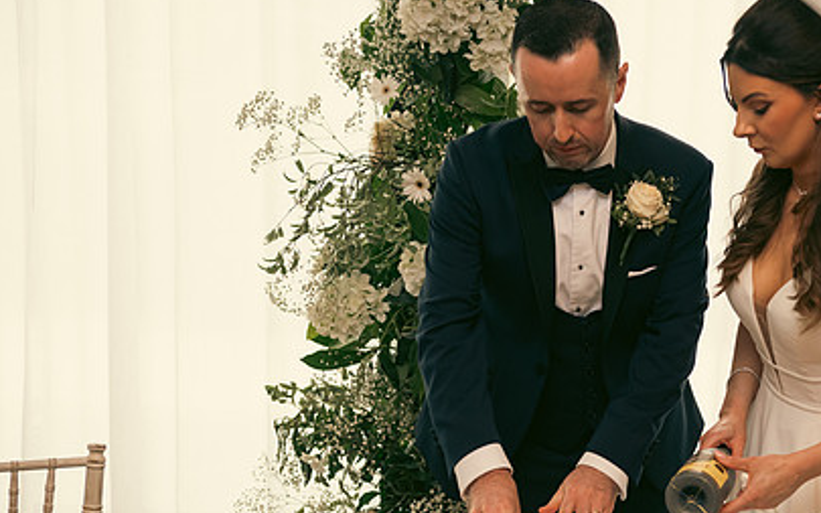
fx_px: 1566
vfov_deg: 18.5
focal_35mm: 70
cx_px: 584
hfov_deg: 29.1
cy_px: 346
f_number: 3.5
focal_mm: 48
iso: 640
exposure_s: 1/160
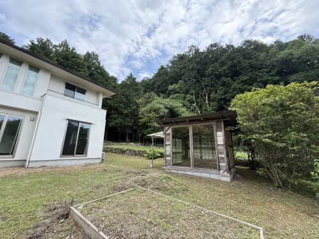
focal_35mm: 14
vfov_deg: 85.7
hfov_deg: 102.1
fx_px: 129
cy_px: 120
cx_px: 160
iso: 64
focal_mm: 2.22
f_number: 2.2
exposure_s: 1/388
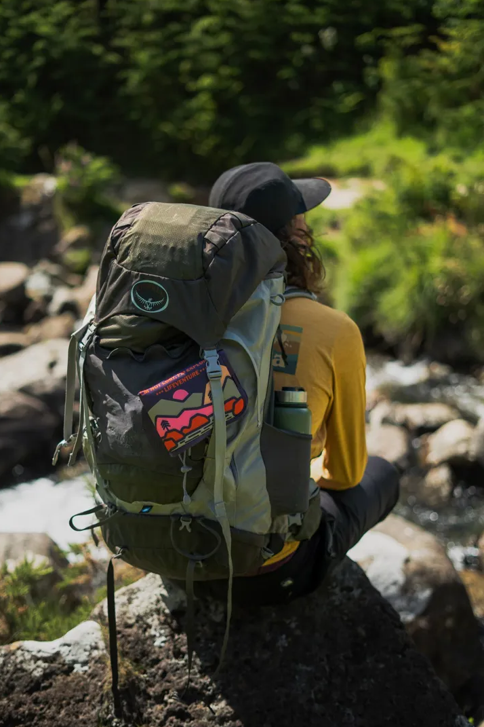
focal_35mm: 56
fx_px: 1129
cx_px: 214
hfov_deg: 24.2
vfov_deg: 35.6
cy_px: 379
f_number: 1.8
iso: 200
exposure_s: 1/1000
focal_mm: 50
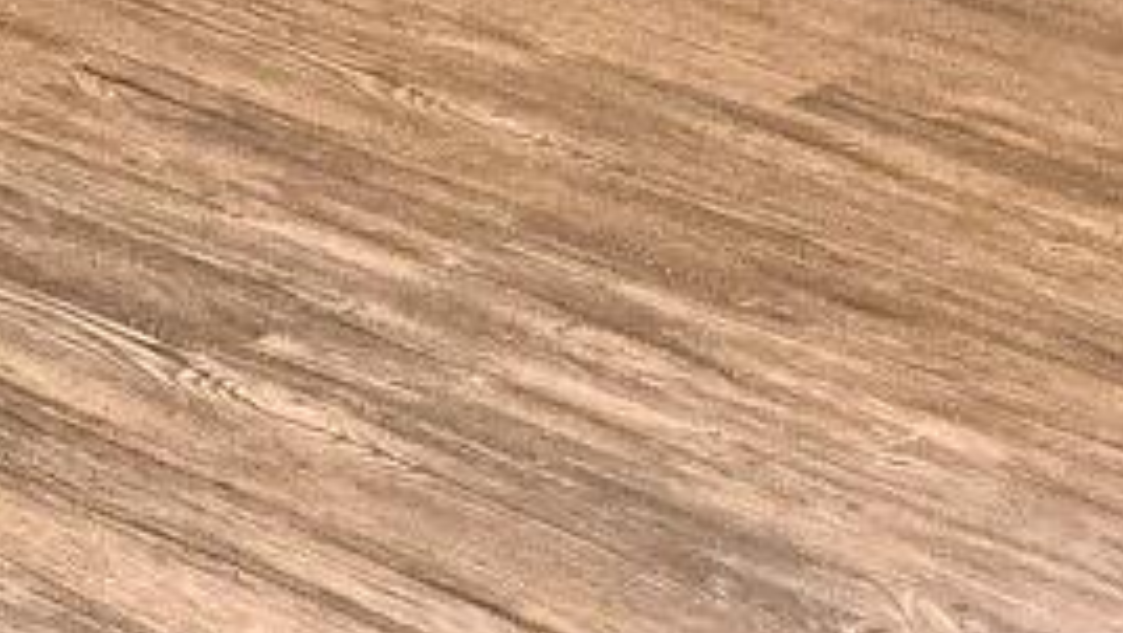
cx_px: -423
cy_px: 34
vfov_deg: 6.5
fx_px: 5571
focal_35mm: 187
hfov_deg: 11.2
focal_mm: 5.4
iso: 800
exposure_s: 1/120
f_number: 1.8
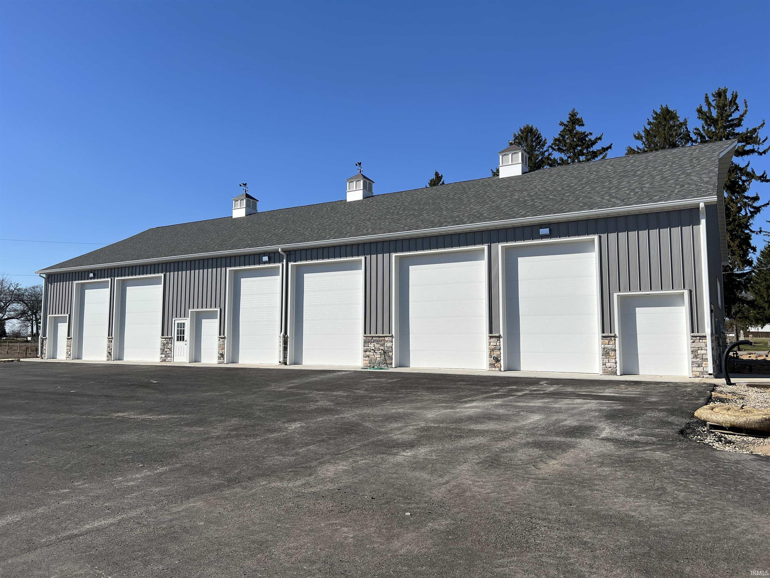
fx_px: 578
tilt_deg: +5.1
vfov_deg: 53.1
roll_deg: +0.1
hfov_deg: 67.3
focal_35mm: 26
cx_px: 385
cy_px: 289
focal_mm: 5.7
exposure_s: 1/6579
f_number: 1.5
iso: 50
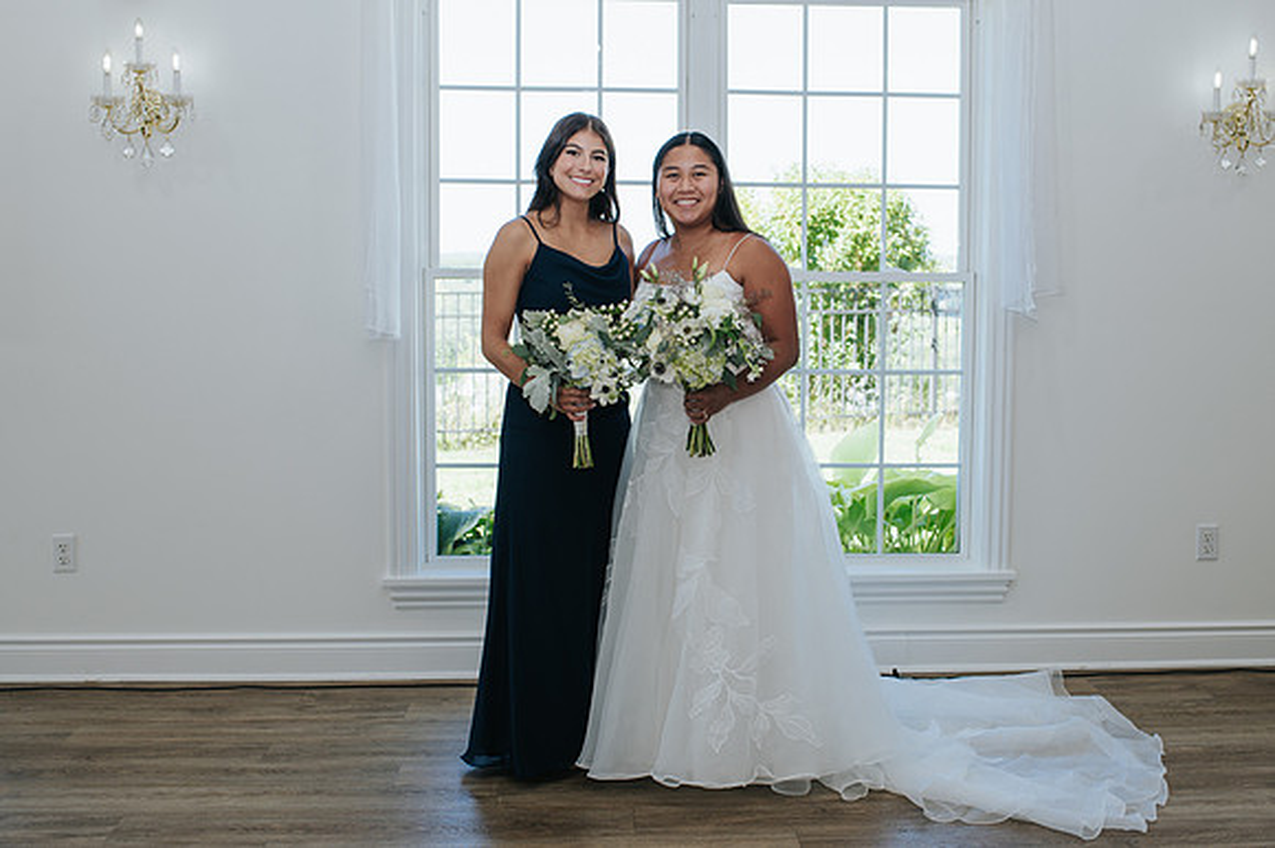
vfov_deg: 29.6
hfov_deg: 43.2
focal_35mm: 45
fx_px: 1607
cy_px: 437
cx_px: 703
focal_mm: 35
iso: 140
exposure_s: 1/200
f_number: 3.5
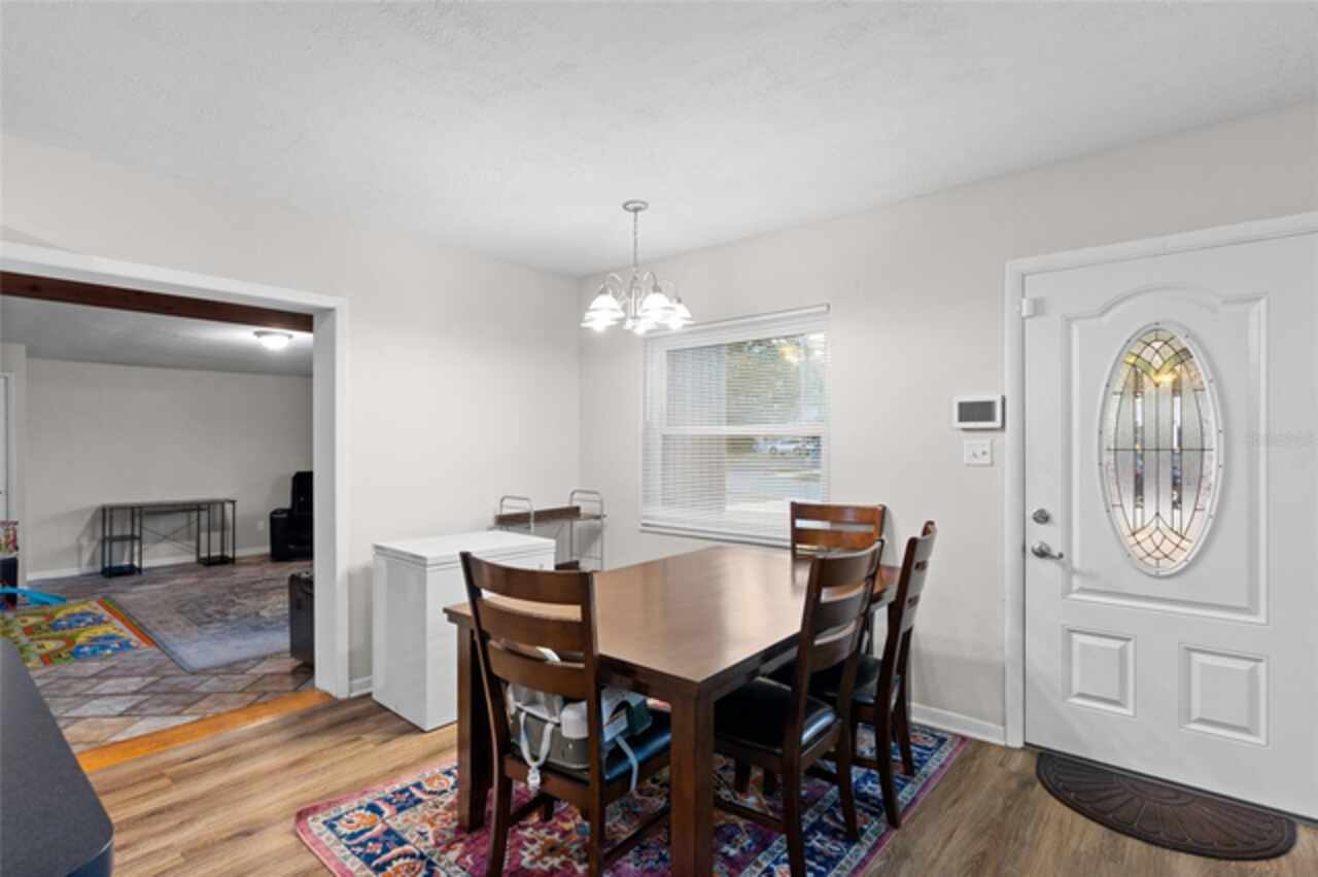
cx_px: 659
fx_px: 622
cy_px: 438
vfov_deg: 70.4
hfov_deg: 93.3
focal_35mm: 17
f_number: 9
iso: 250
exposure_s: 1.3
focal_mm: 17
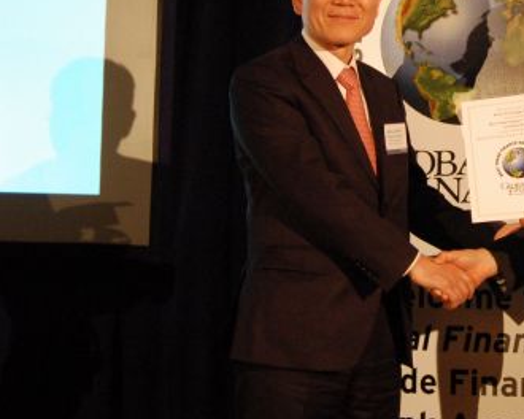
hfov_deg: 19.3
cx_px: 514
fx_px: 1503
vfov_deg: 15.8
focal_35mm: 97
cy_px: 79
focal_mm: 35
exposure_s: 1/100
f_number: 2
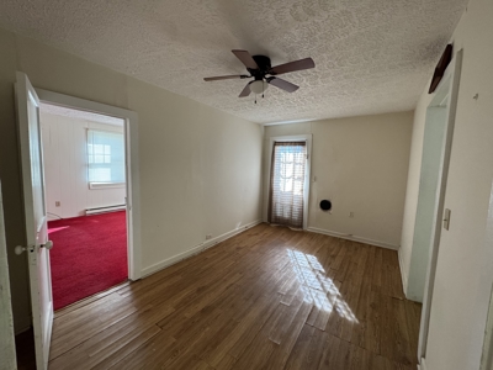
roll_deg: -1.6
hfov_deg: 102.1
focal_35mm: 14
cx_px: 246
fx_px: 199
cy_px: 185
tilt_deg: -5.2
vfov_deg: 85.7
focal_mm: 2.22
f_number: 2.2
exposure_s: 1/120
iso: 320
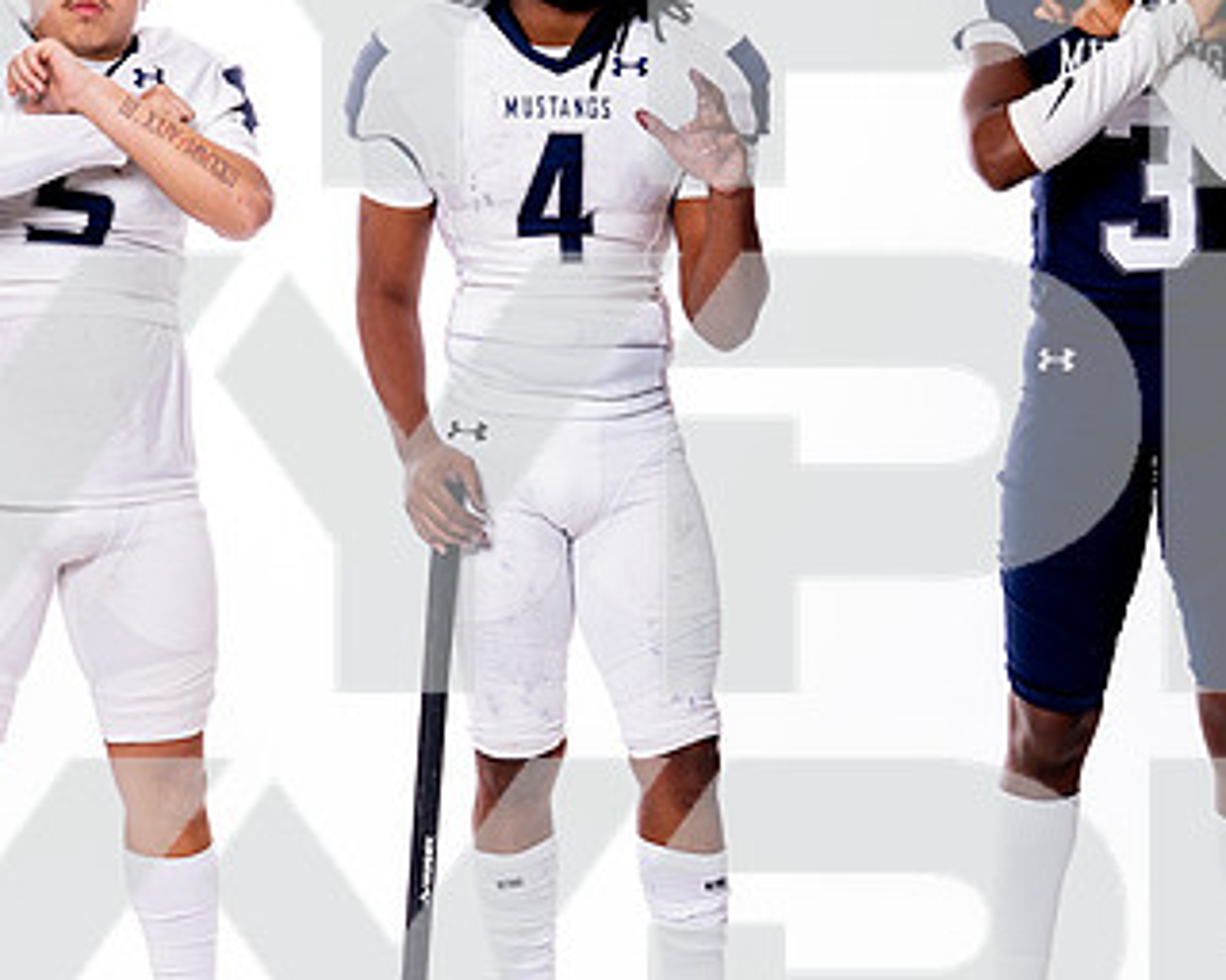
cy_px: 379
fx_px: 3991
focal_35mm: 110
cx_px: 558
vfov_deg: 14.0
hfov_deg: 17.5
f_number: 8
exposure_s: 1/250
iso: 400
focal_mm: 50
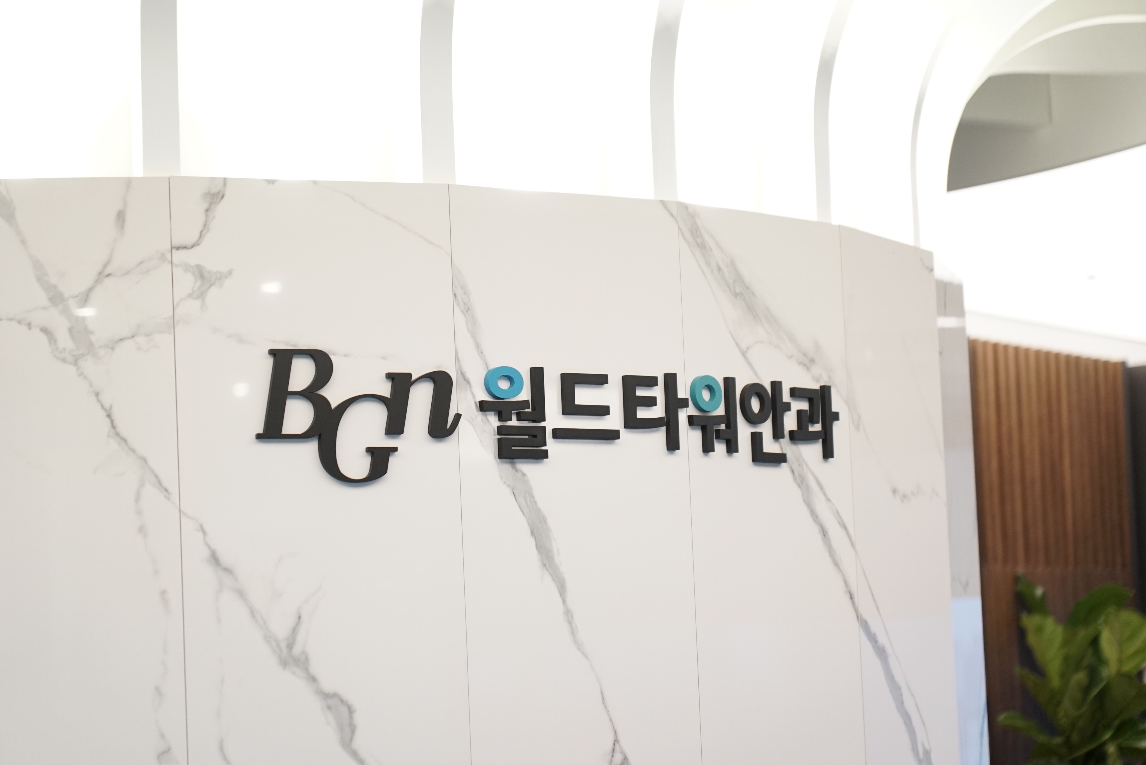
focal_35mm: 101
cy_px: 382
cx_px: 573
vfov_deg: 13.6
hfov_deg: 20.2
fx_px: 3217
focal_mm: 101
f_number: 4
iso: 2000
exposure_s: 1/100
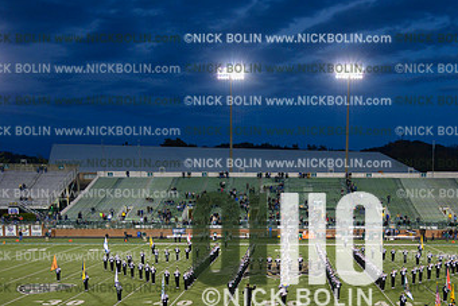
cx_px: 287
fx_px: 522
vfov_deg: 31.6
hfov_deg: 47.0
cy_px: 257
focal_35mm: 41
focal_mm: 24
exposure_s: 1/320
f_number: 4
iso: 2000
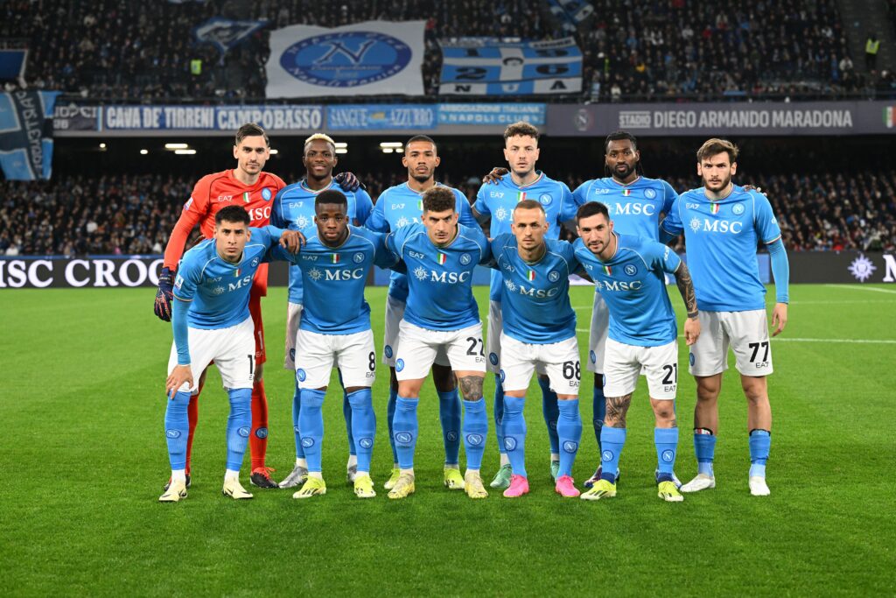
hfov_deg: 24.2
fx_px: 2091
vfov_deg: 16.3
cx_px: 448
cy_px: 299
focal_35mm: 84
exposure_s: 1/800
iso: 3200
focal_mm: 84
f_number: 4
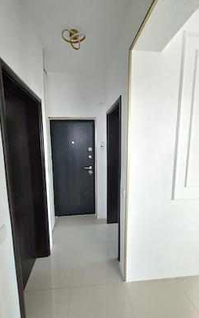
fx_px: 122
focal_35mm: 14
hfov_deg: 78.6
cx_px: 98
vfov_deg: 105.3
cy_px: 160
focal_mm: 1.74
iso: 400
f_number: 2.2
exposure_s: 1/20
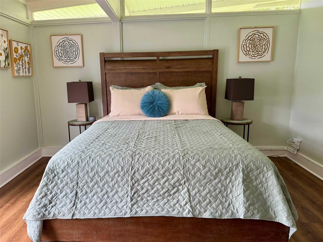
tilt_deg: -10.9
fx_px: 224
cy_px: 121
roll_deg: +0.9
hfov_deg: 71.6
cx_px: 162
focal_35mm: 24
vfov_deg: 56.8
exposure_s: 1/121
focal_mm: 6.76
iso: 160
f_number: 1.78
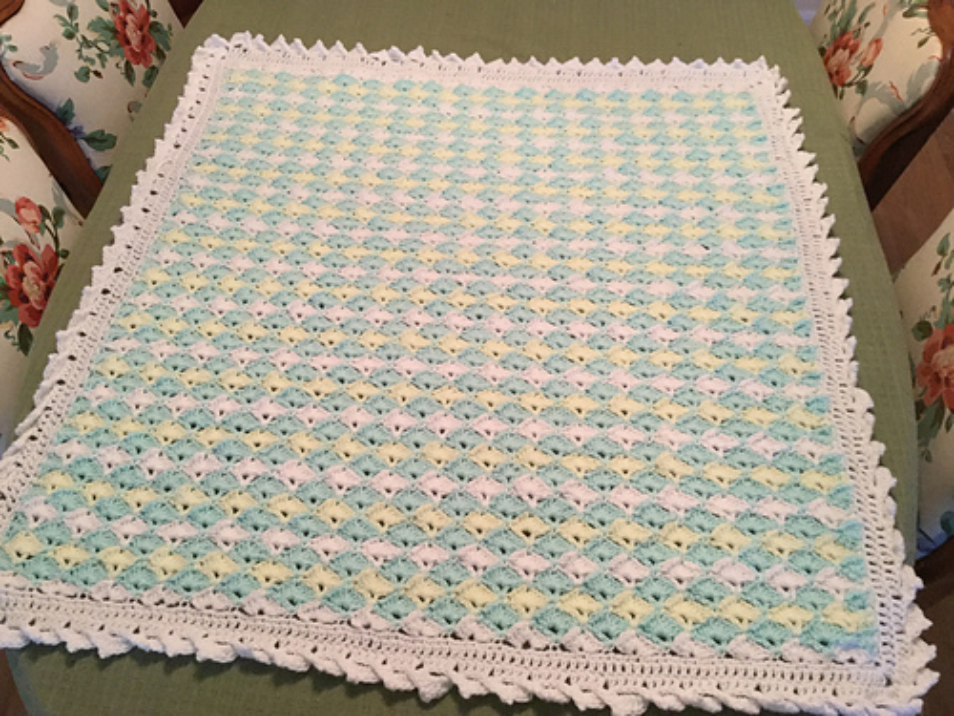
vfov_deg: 45.4
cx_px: 477
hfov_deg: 58.4
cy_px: 358
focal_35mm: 31
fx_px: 854
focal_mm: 3.3
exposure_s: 1/30
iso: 125
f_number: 2.4
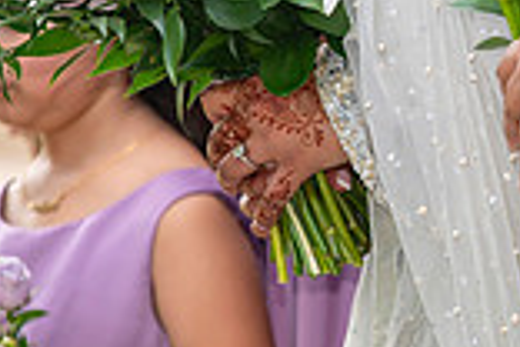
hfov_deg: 2.8
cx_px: 646
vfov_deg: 1.9
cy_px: 69
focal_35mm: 728
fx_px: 10515
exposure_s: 1/200
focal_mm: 190
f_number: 4
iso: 100
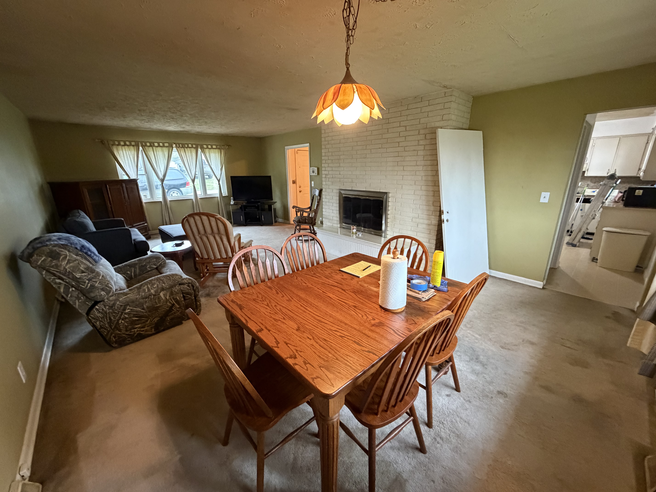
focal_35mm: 14
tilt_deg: -14.5
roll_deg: +1.3
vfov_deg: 85.7
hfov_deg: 102.1
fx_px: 265
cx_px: 328
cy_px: 246
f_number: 2.2
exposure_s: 1/60
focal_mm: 2.22
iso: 1000
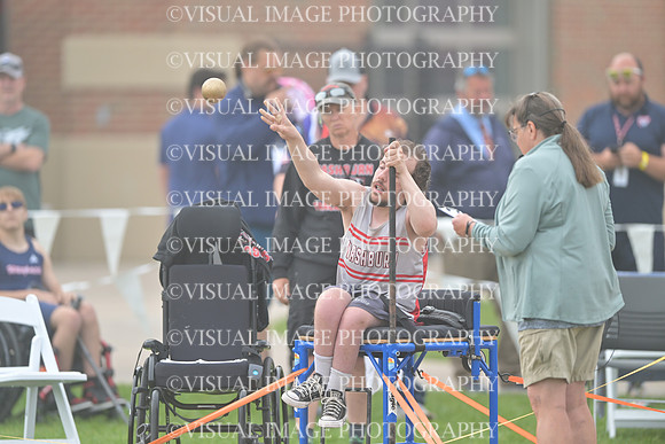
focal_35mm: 400
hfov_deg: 5.2
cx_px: 332
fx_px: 7390
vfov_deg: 3.4
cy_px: 222
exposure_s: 1/2000
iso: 500
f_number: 3.2
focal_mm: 400
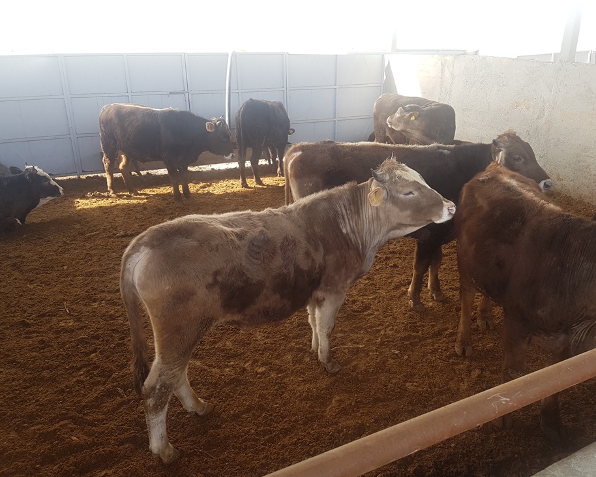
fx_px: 494
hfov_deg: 62.2
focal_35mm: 28
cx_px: 313
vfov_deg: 51.5
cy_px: 237
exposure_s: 1/227
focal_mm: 4.2
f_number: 1.7
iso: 50
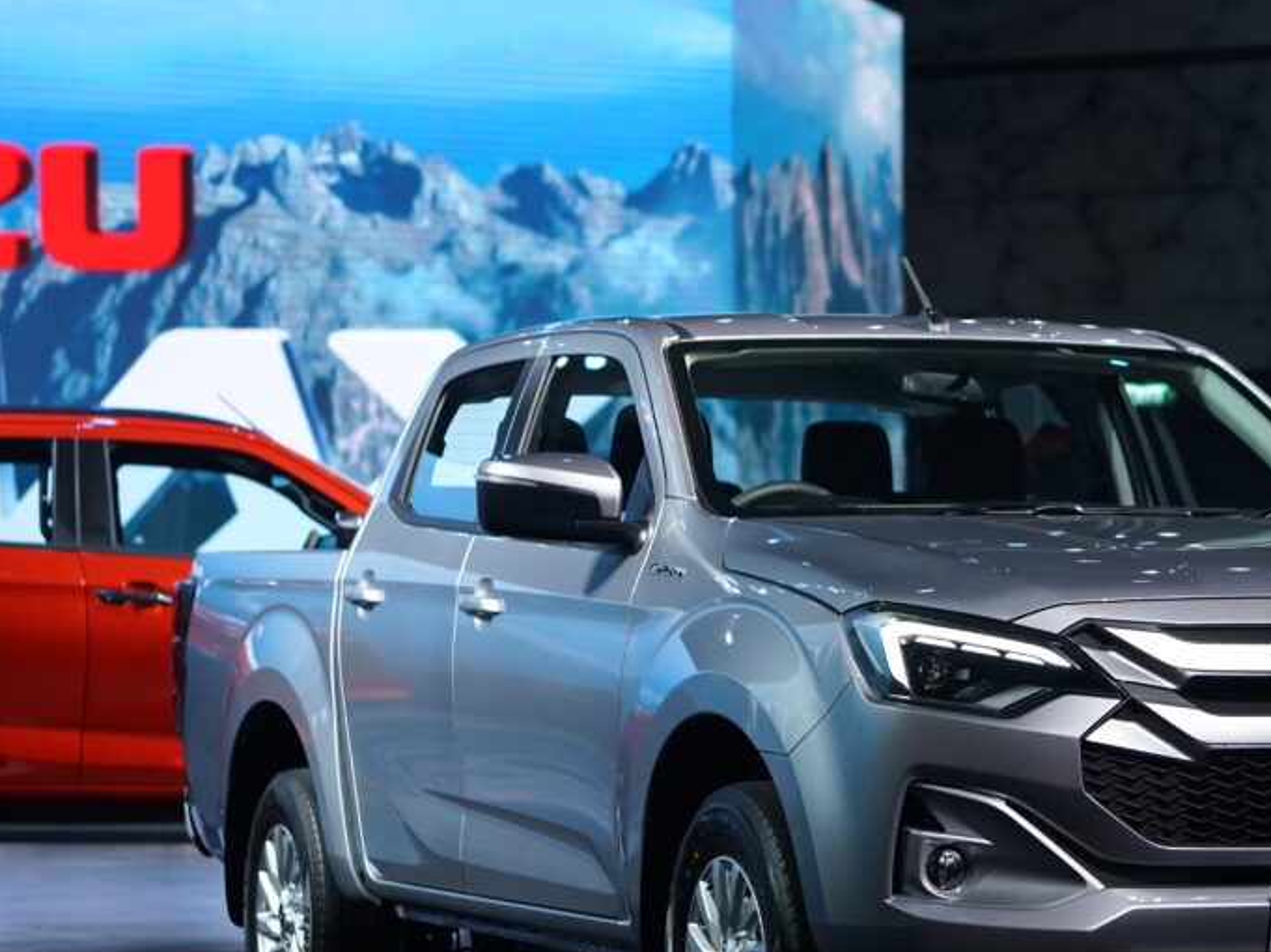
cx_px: 952
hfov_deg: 14.5
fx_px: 4991
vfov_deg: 10.9
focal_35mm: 136
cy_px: 623
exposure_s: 1/125
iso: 1000
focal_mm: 94
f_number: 4
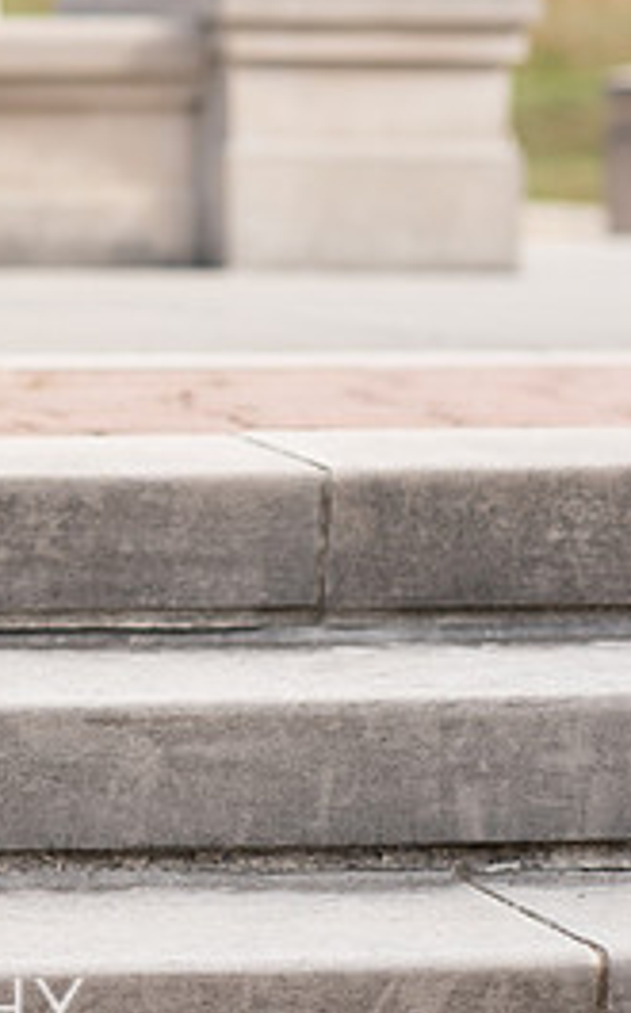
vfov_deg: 11.0
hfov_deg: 6.7
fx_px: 5242
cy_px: 346
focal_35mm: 190
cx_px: -444
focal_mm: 85
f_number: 3.2
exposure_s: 1/640
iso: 100
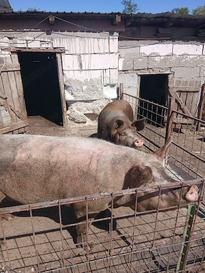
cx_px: 102
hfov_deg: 53.1
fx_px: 205
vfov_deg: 67.3
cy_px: 136
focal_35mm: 26
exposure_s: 1/526
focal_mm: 3.98
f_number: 1.8
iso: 20
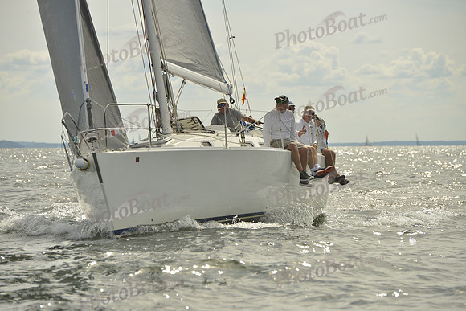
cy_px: 156
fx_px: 2589
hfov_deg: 10.3
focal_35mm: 200
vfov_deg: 6.9
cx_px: 233
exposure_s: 1/1000
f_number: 8
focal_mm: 200
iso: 200
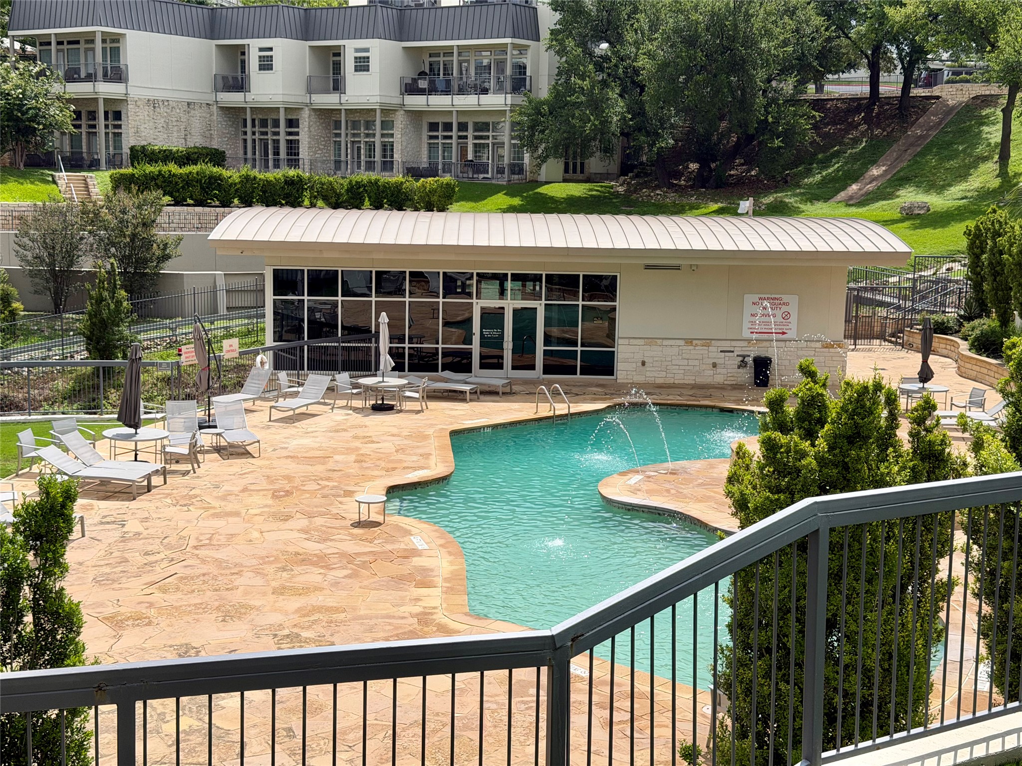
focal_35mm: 48
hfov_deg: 39.7
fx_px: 1417
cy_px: 383
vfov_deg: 30.3
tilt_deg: -8.5
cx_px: 511
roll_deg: -0.6
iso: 64
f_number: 1.78
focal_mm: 6.76
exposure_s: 1/5208
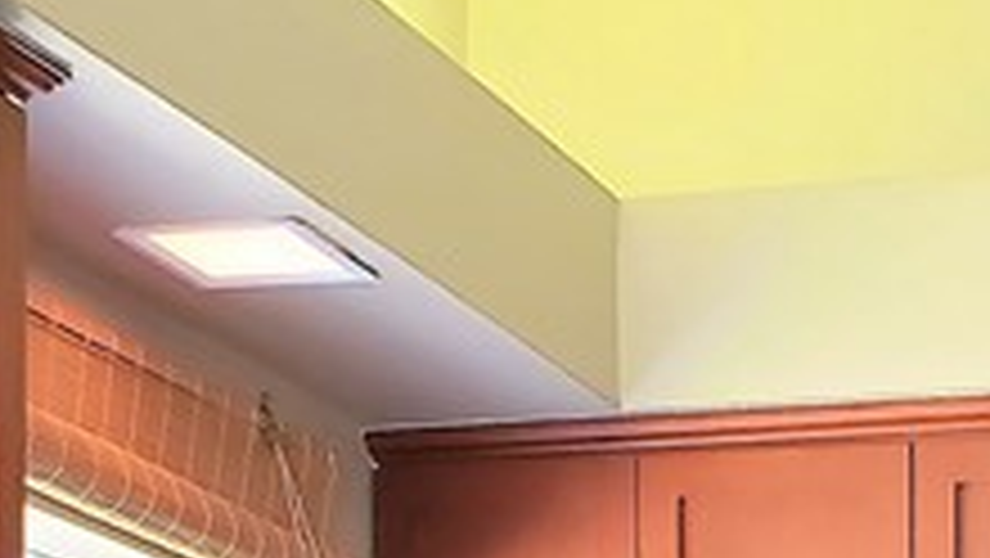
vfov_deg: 8.5
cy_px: 1287
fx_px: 3467
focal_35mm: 132
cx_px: 1071
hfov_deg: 15.8
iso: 320
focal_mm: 4.3
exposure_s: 1/40
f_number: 2.4
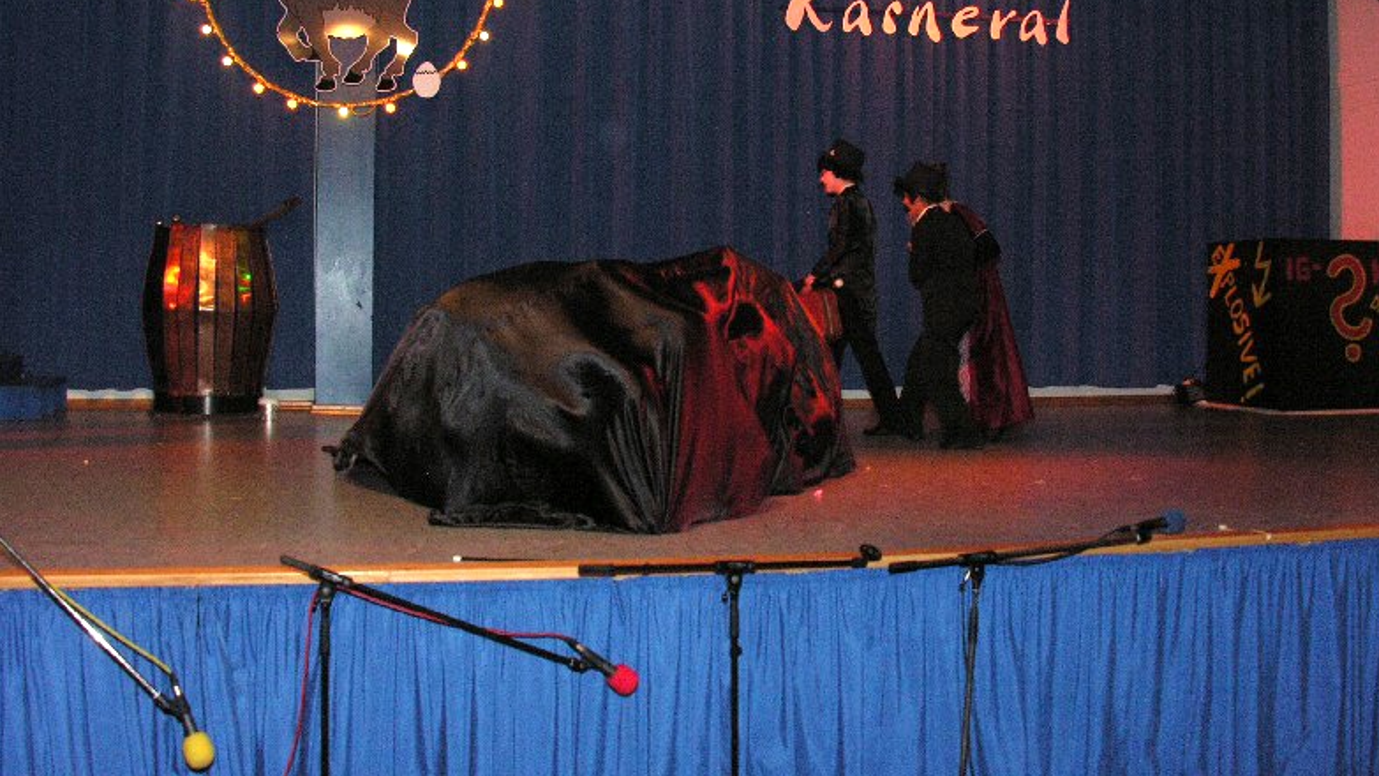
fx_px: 1426
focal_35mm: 39
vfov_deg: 30.4
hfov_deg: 51.6
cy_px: 319
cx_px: 675
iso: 200
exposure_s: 1/60.1
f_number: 4
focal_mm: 8.9
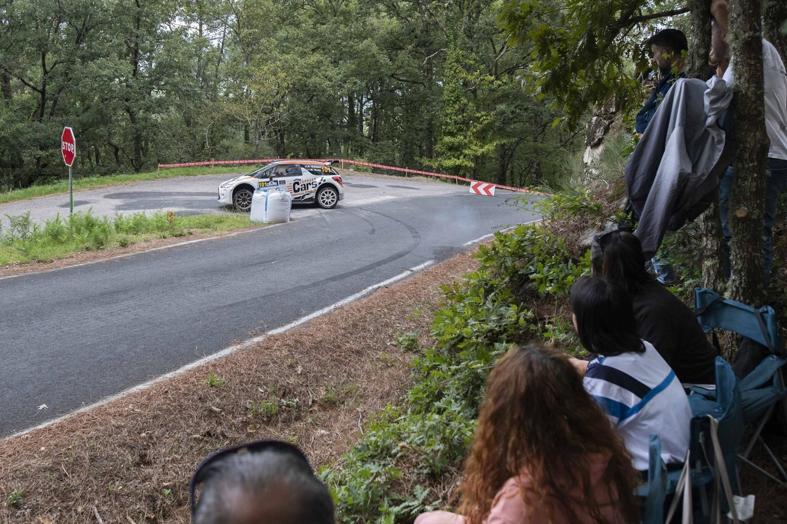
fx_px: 655
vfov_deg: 43.4
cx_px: 341
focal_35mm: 30
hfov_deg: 61.7
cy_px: 214
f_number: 5
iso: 1600
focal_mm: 24
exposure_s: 1/1250
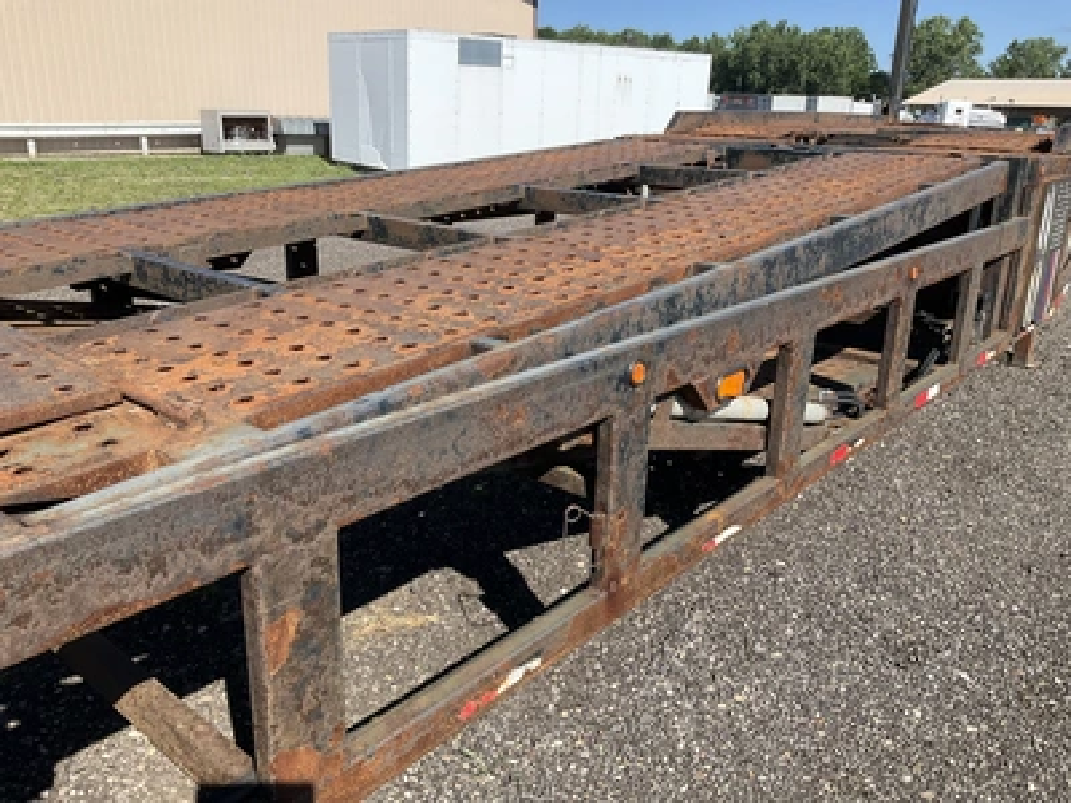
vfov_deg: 48.2
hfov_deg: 61.7
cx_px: 536
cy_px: 402
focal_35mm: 29
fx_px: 897
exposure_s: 1/1055
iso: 25
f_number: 1.8
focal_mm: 3
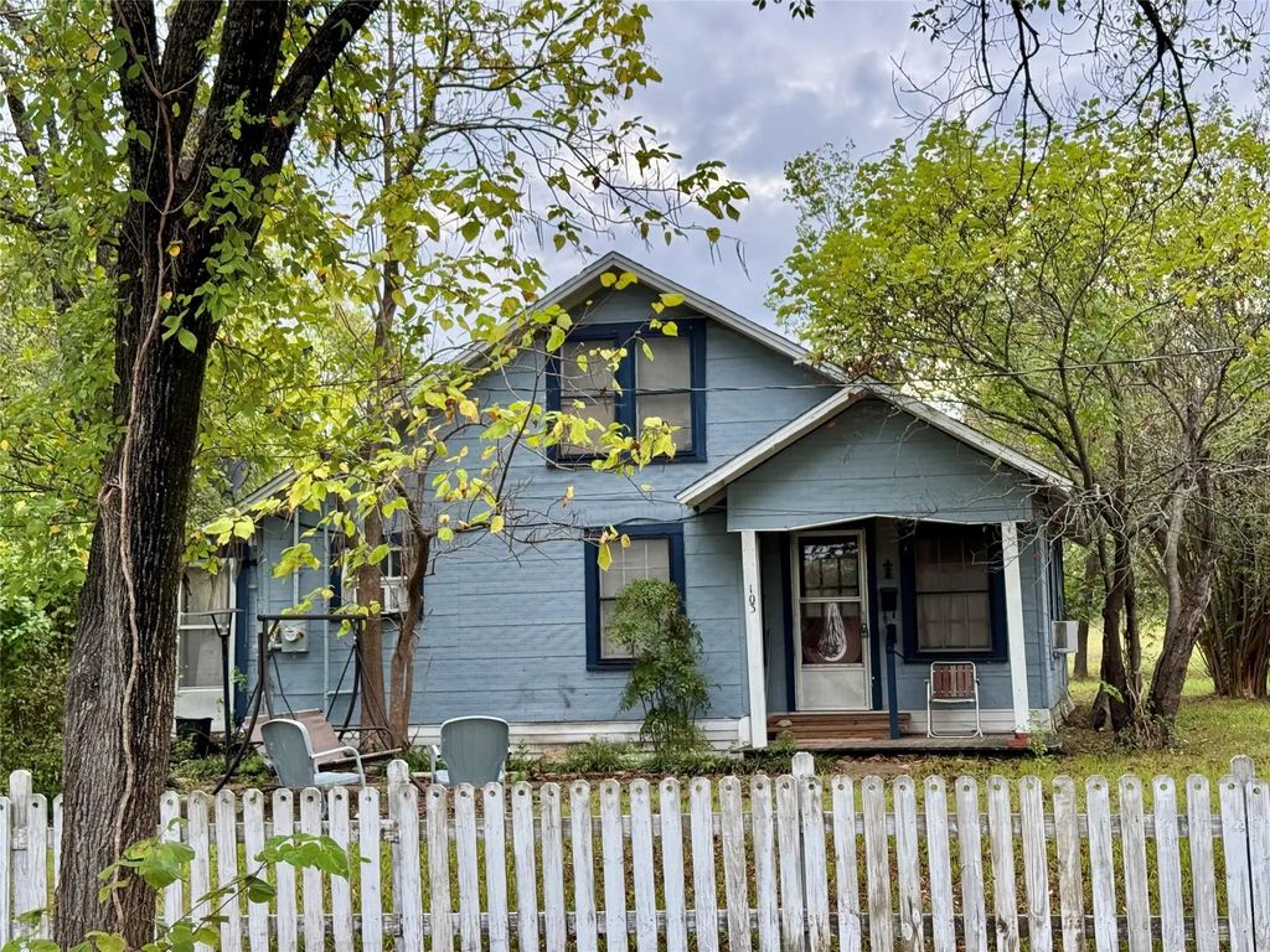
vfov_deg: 30.3
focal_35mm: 48
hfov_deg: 39.7
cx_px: 635
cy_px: 476
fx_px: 1761
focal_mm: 6.76
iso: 64
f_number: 1.78
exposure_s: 1/368
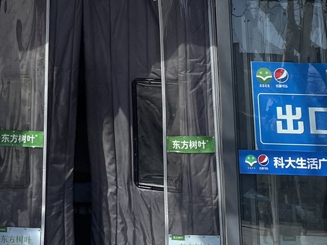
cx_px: 33
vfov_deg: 13.3
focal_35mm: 102
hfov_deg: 18.9
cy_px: -164
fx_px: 963
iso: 32
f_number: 1.6
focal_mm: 4.2
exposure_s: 1/2506
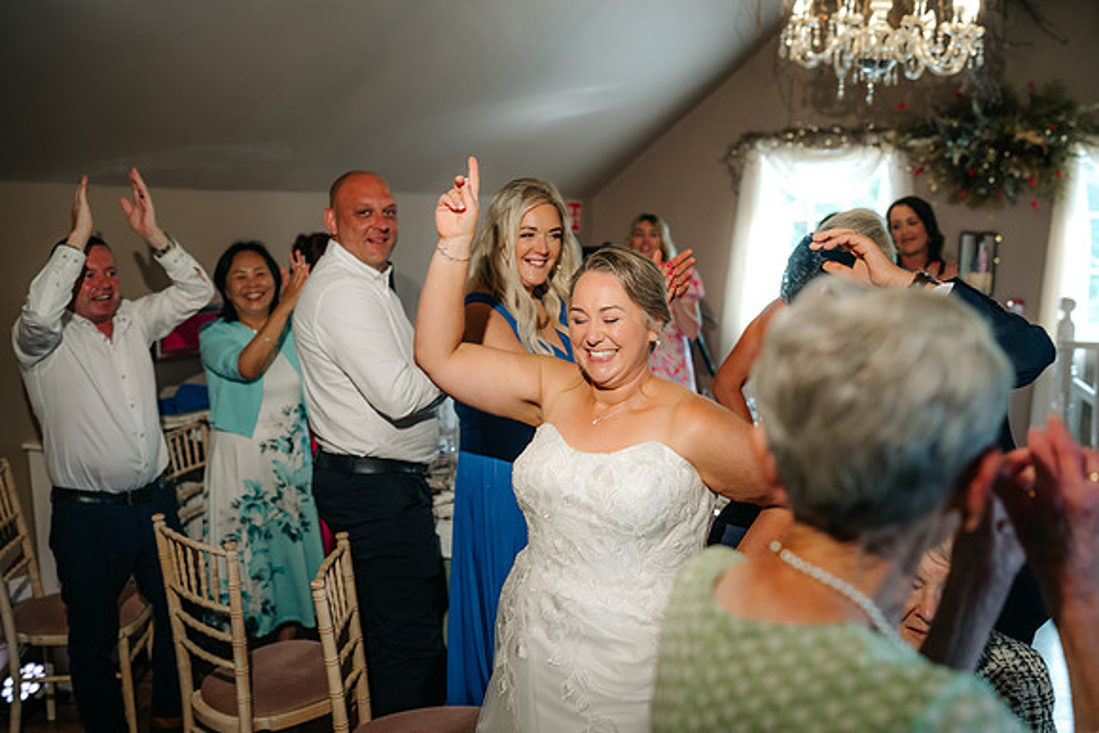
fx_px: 1069
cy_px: 366
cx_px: 550
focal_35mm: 35
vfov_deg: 37.9
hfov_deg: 54.4
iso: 640
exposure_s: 1/200
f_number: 2.5
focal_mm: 35
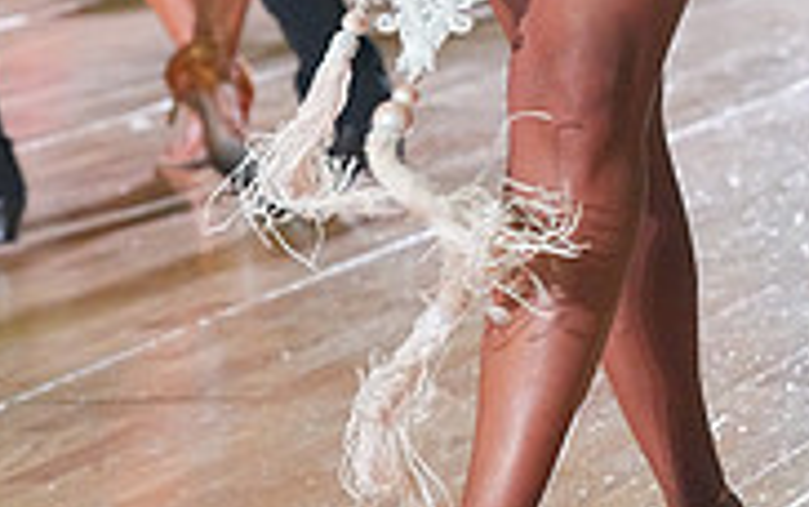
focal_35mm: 269
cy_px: -369
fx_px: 5935
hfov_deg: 7.8
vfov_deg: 4.8
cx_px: 767
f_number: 5.6
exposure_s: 1/400
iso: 8000
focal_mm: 83
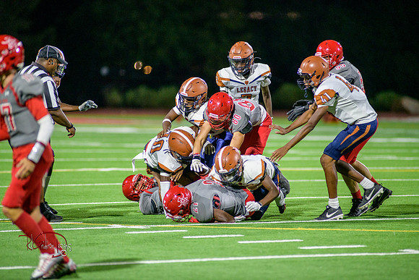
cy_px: 140
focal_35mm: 300
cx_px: 210
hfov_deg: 6.9
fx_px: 3492
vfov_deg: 4.6
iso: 2000
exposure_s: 1/500
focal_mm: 300
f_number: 2.8
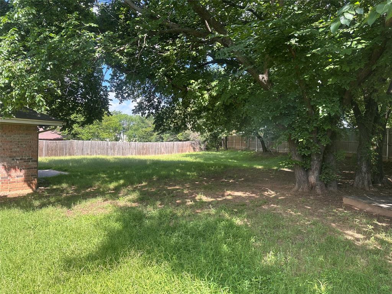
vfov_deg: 56.8
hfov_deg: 71.6
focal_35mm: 24
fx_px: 272
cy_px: 147
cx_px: 196
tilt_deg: -0.9
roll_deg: -1.5
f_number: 1.78
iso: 80
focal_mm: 6.86
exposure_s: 1/604
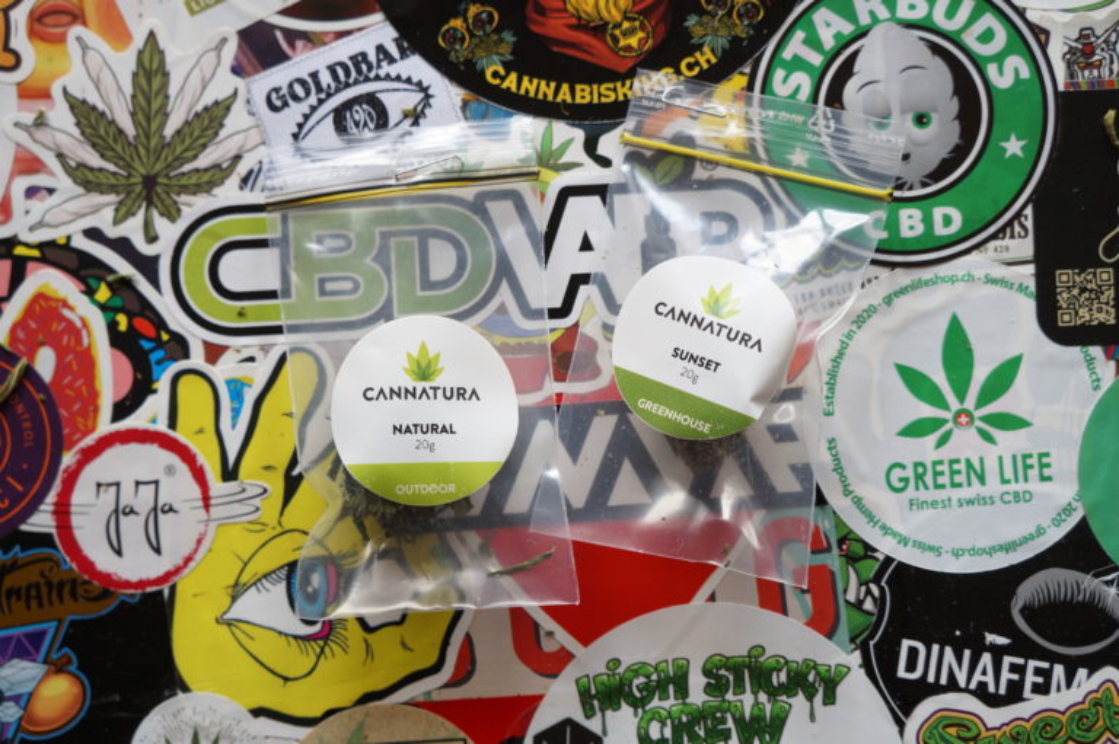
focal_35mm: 38
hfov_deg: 51.3
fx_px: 1165
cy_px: 372
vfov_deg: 35.4
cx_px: 560
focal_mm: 25
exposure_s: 1/125
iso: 400
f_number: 5
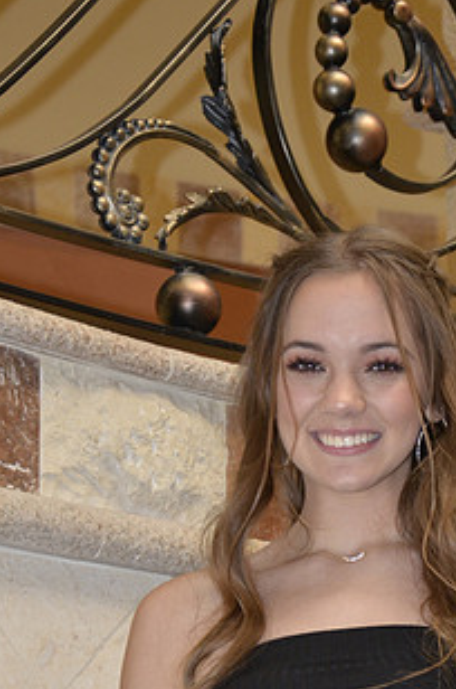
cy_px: 640
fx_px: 3130
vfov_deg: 12.4
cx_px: 384
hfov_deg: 8.3
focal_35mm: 164
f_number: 4.5
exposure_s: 1/30
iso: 800
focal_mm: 58
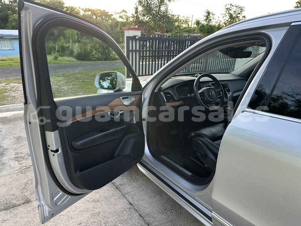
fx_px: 209
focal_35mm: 24
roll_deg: -2.1
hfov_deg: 71.6
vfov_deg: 56.8
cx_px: 150
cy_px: 113
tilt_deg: -19.8
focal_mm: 6.86
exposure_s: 1/138
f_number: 1.78
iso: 64
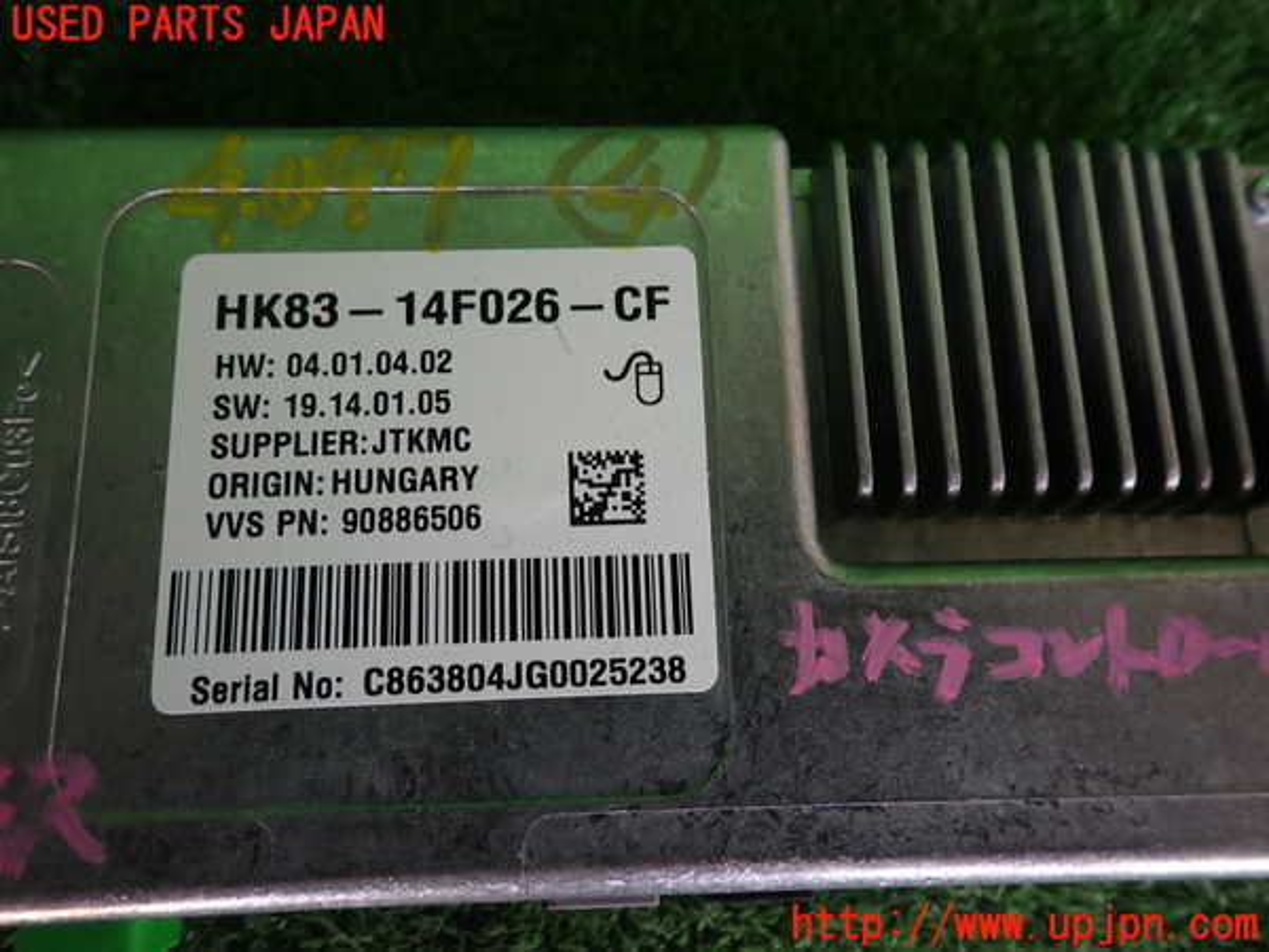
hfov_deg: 69.4
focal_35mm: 25
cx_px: 634
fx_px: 916
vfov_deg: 54.9
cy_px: 476
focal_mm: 4.5
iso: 100
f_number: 2
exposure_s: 1/80
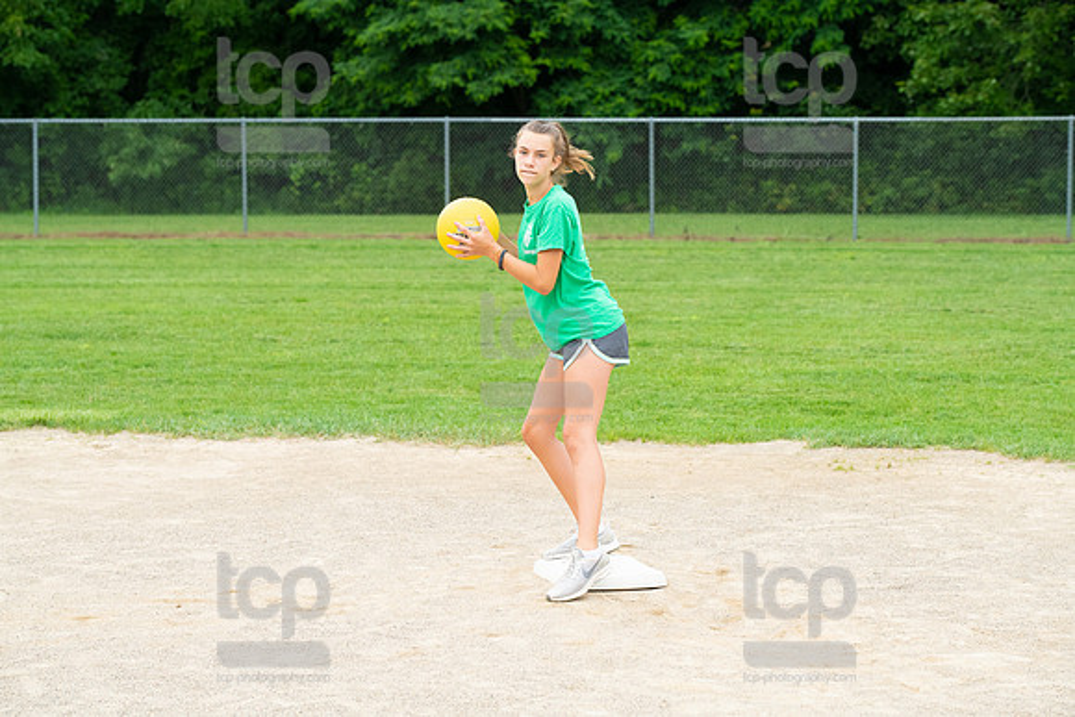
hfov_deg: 19.5
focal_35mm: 105
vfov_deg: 13.0
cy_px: 358
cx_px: 538
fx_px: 3136
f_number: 5.6
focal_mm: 105
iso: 1250
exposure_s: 1/1000
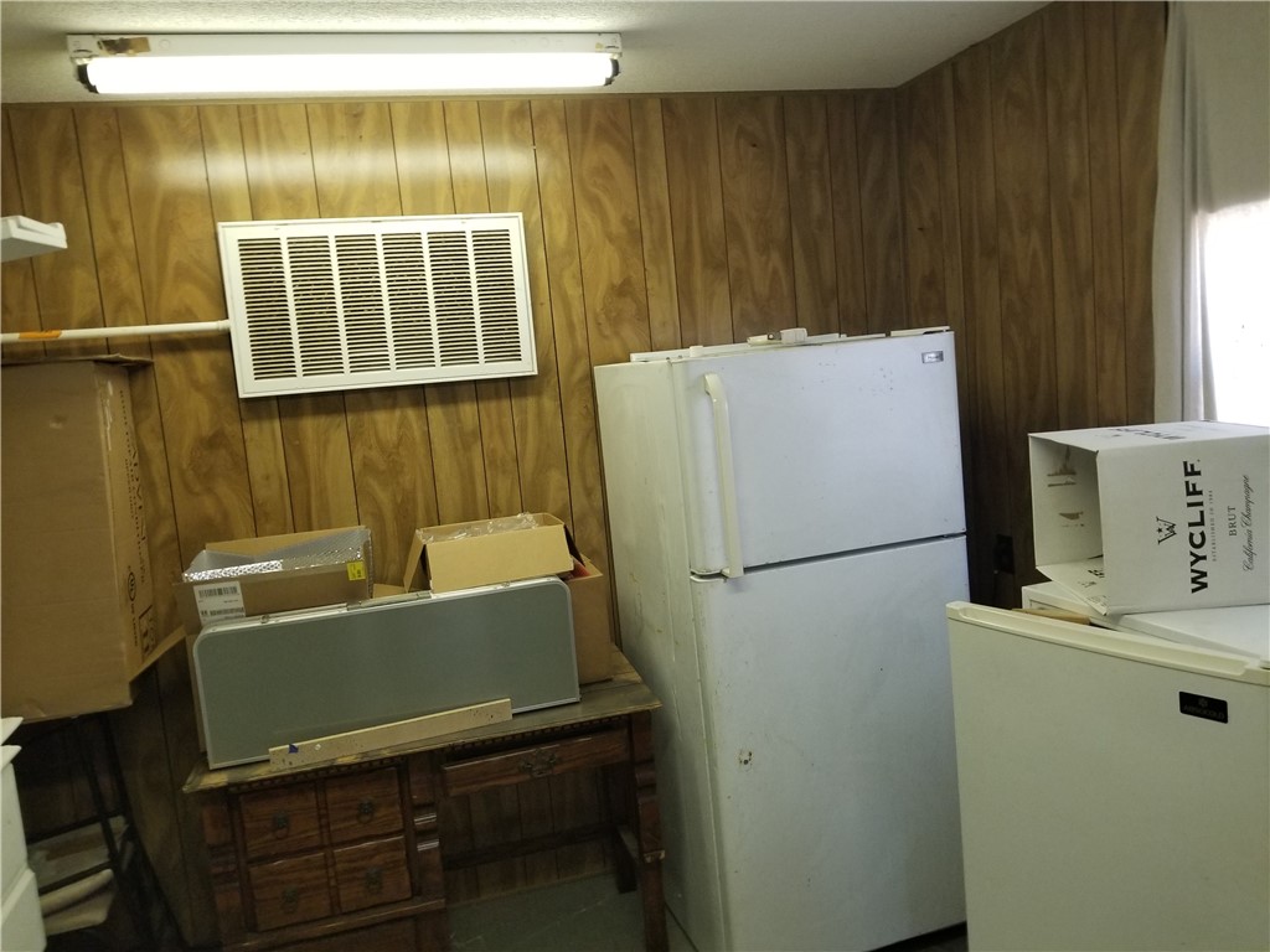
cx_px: 635
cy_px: 476
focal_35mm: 26
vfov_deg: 53.1
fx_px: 954
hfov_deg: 67.3
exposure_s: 1/30
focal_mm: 4.25
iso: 200
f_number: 1.7
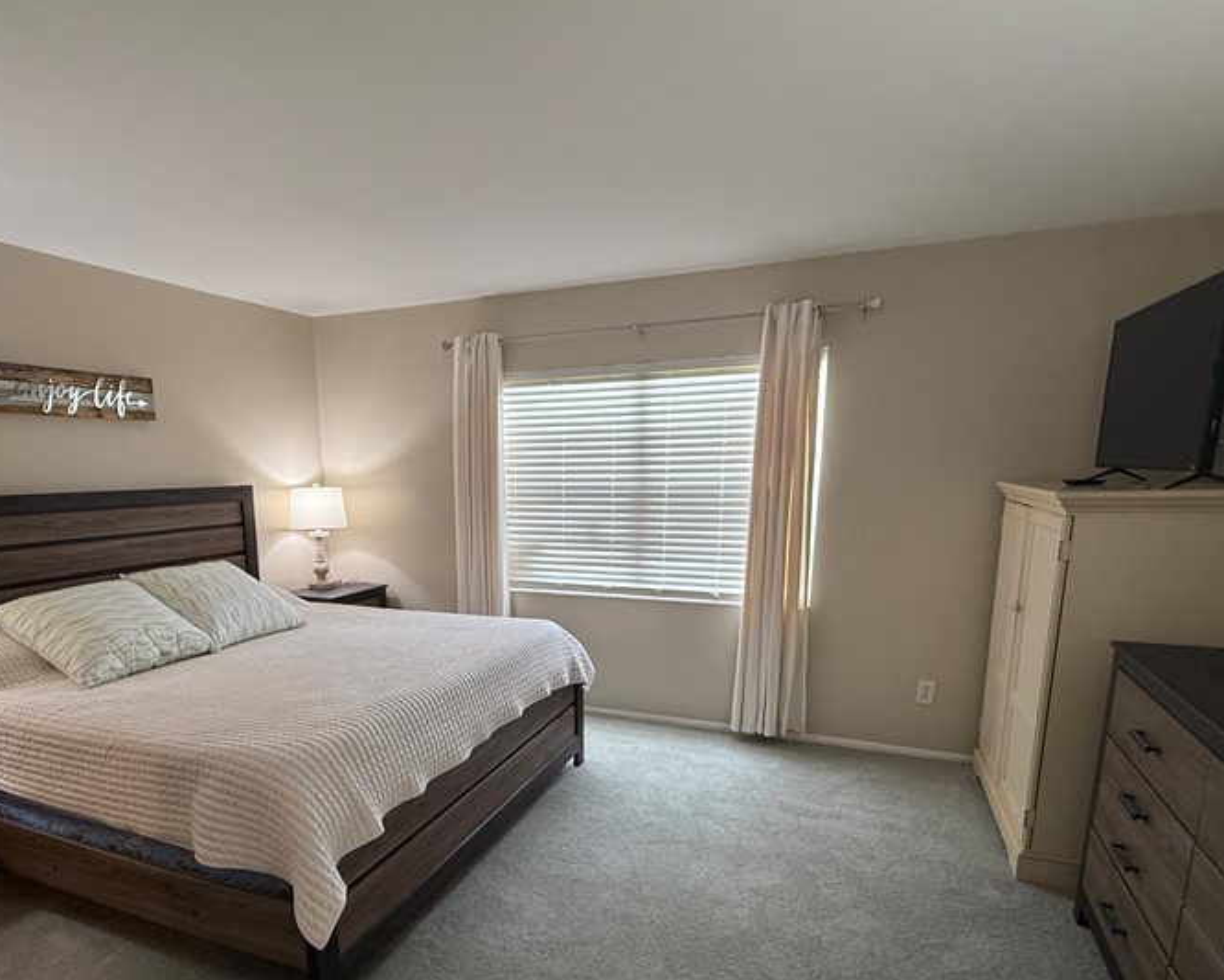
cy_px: 629
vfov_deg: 64.3
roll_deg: +1.0
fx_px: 761
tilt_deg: -11.9
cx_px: 518
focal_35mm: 21
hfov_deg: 77.1
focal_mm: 2.22
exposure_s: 1/60
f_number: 2.2
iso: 160
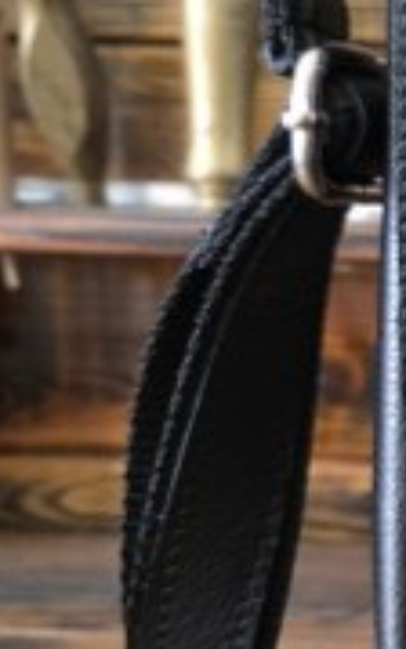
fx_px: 1539
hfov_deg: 12.5
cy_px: 330
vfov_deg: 23.8
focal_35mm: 87
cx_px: 910
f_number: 1.7
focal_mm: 6.3
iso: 1250
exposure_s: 1/100
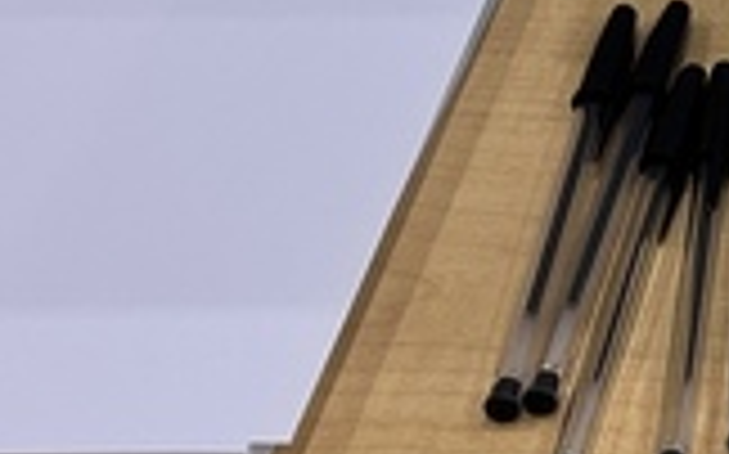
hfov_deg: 10.5
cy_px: -36
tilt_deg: -36.2
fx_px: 3455
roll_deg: +0.6
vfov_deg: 7.5
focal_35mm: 174
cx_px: 1692
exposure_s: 1/120
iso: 50
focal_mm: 5.1
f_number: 1.6
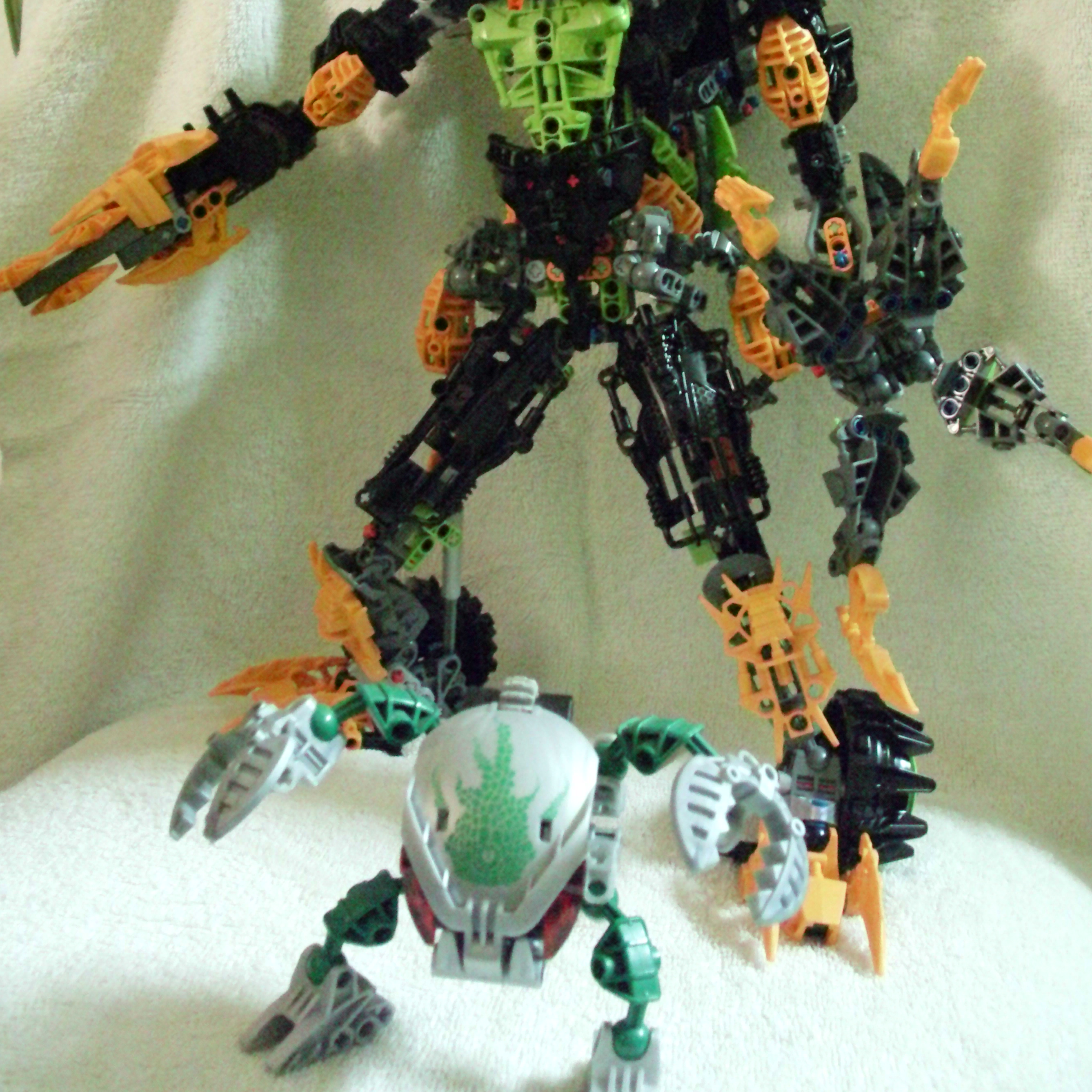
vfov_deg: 37.2
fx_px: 1606
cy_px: 365
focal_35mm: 45
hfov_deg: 37.6
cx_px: 546
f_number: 3.1
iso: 1600
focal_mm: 6.3
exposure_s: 1/9
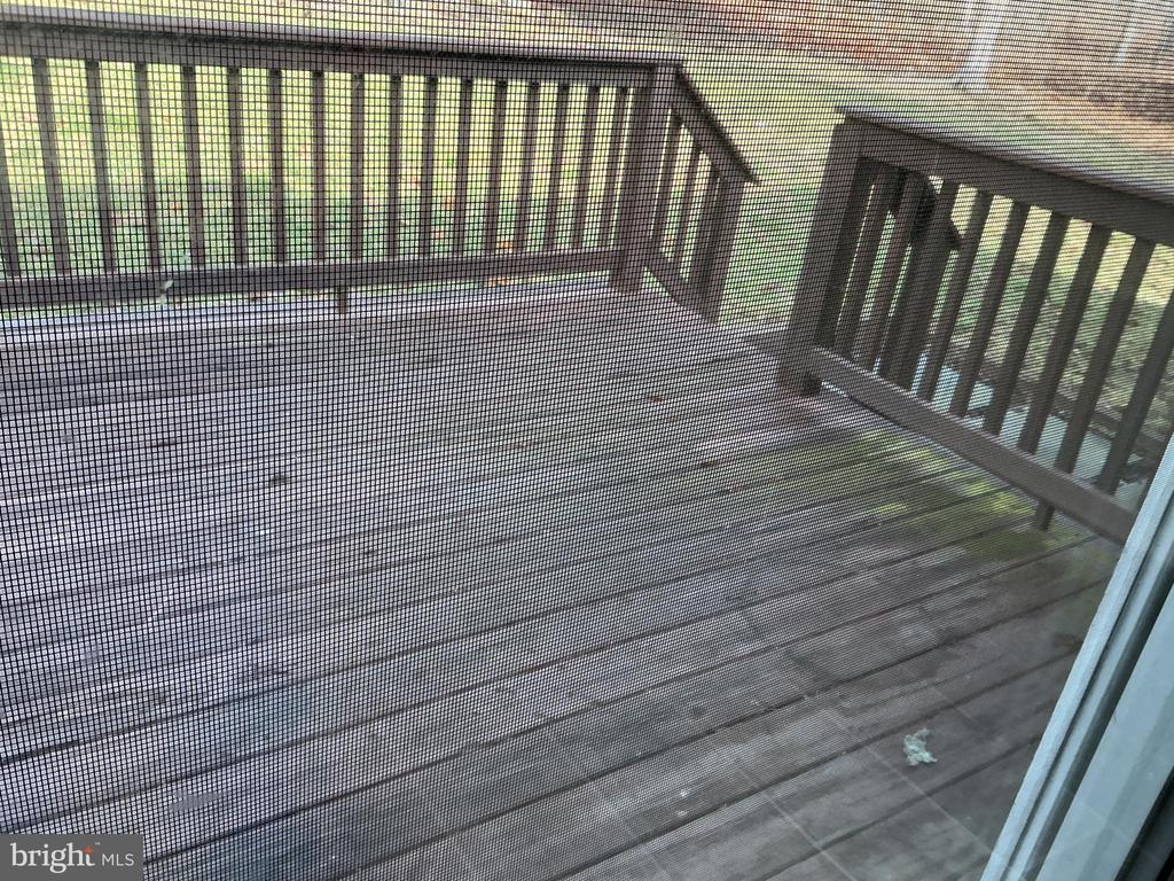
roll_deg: -8.0
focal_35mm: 29
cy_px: 440
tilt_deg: -26.0
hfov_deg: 61.7
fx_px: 984
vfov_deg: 48.2
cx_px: 587
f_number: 1.8
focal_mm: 3
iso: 50
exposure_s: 1/120
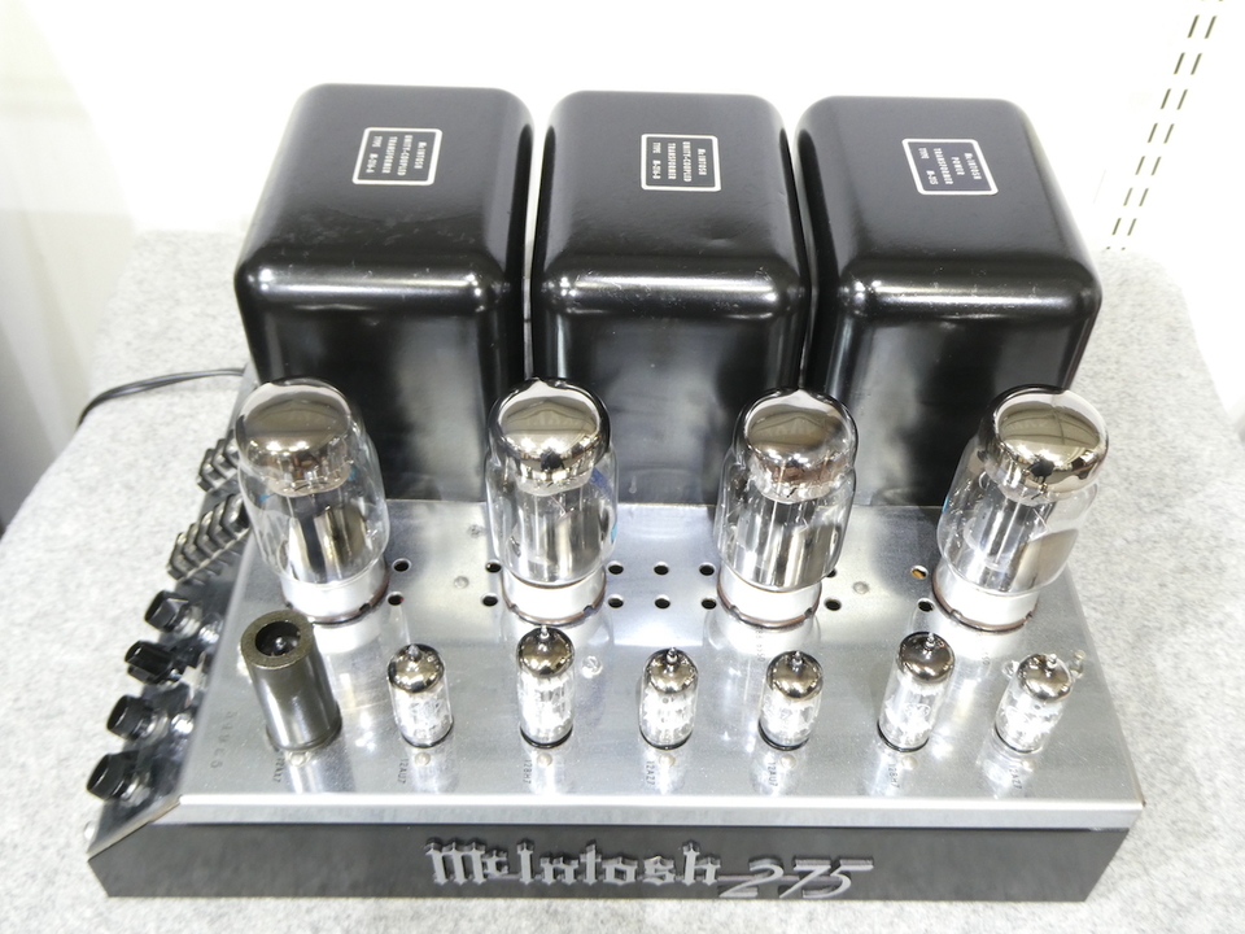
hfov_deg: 55.4
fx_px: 1187
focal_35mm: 33
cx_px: 622
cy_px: 467
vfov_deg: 42.9
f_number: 3.6
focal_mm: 5.8
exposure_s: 1/4
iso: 200
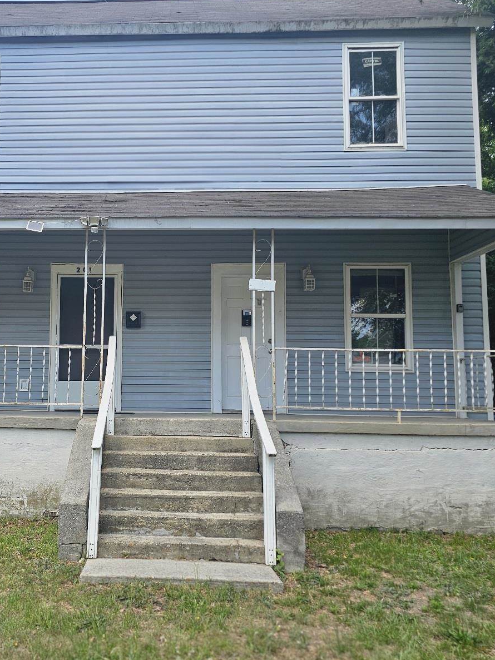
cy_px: 328
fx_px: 591
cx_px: 126
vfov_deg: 58.4
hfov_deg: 44.0
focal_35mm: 31
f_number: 1.7
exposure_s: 1/556
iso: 16
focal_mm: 6.3
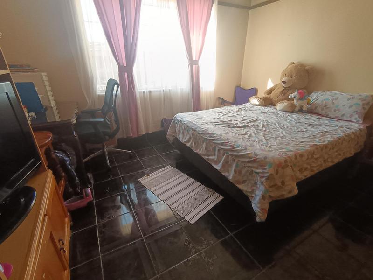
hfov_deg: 91.0
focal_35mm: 17
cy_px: 140
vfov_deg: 74.7
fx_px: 183
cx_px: 186
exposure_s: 1/50
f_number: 2.2
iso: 407
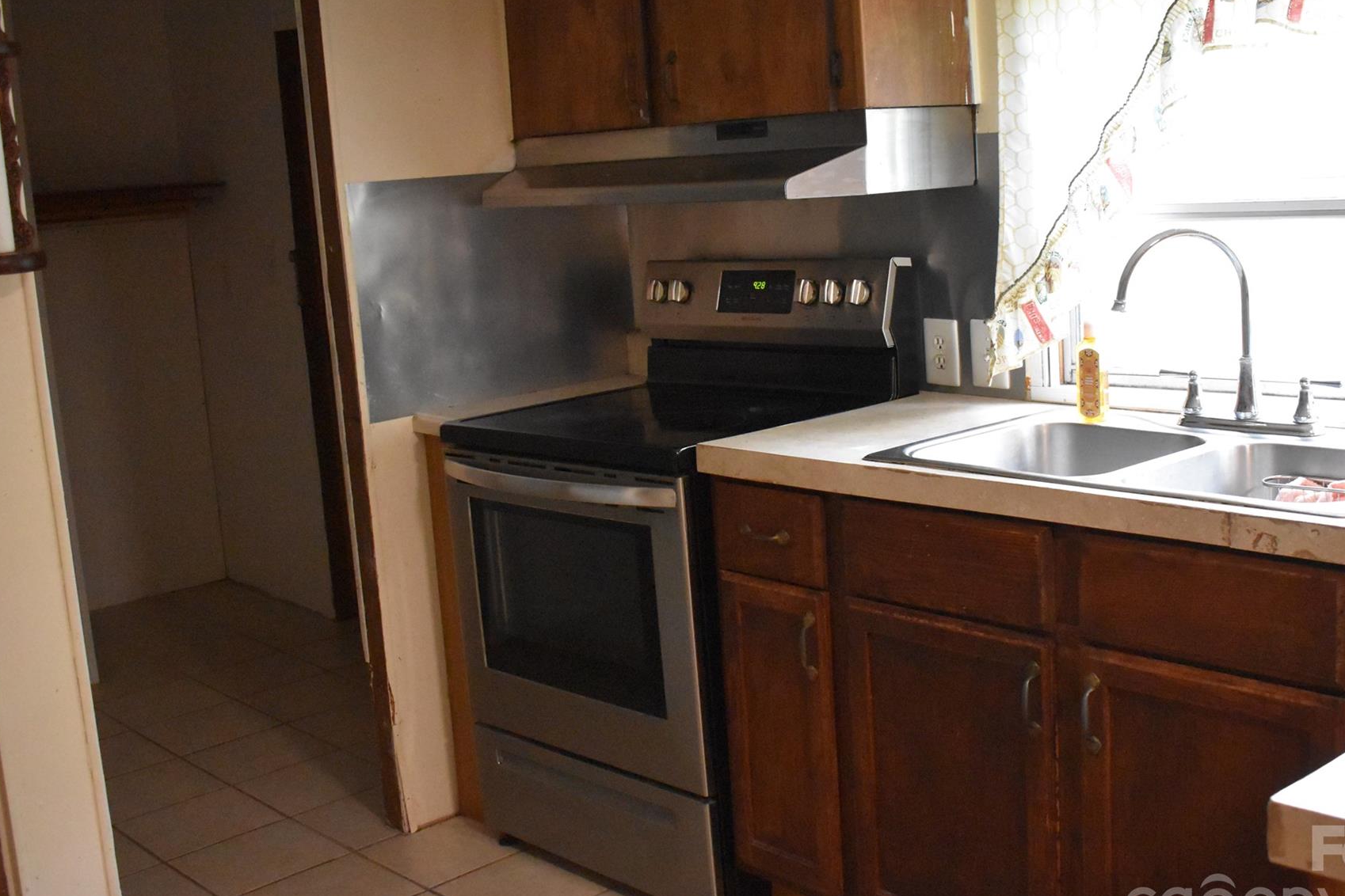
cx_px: 762
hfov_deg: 46.7
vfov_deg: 32.2
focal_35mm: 42
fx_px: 1554
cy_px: 434
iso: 7200
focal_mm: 23
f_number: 3.8
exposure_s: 1/125
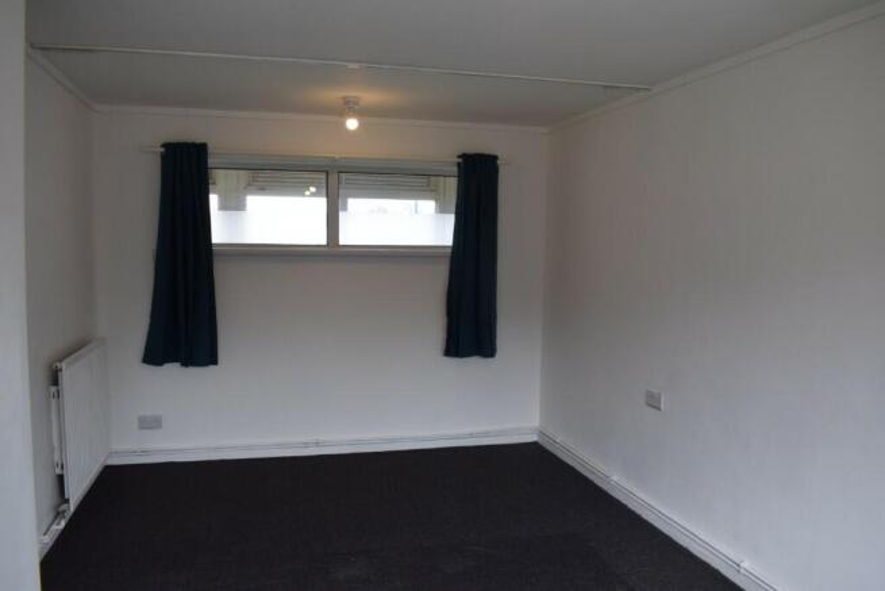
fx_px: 664
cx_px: 442
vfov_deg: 48.0
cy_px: 296
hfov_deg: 67.4
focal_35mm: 27
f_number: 6.3
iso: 400
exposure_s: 1/160
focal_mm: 18
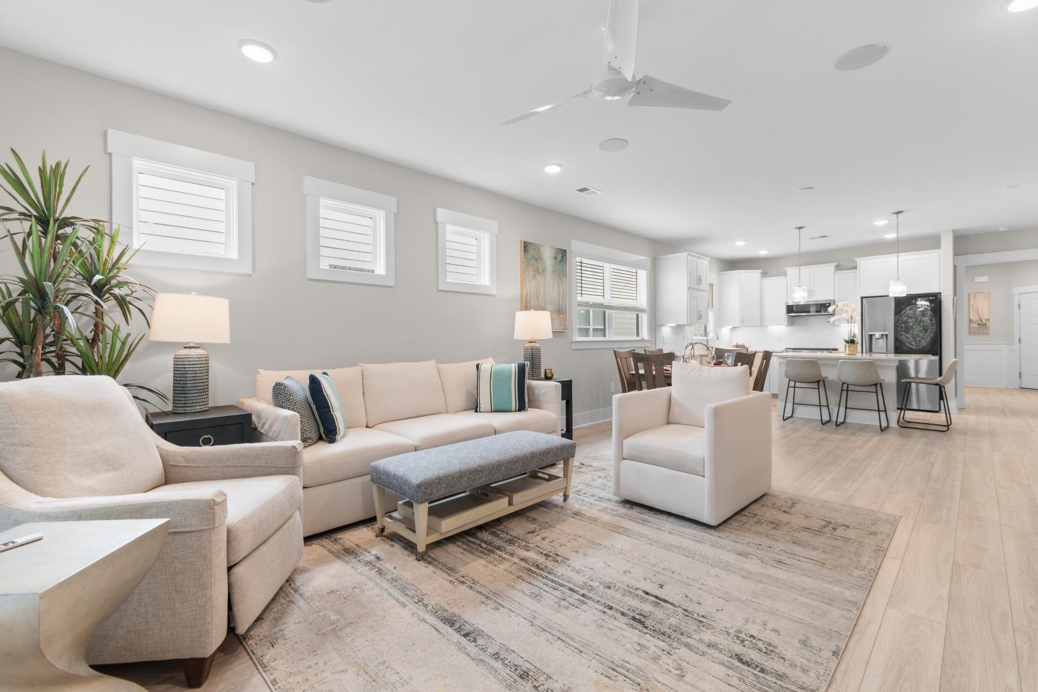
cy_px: 346
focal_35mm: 15
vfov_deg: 77.3
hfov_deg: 100.4
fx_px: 432
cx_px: 519
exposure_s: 1/8
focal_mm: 10
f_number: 4.5
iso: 100
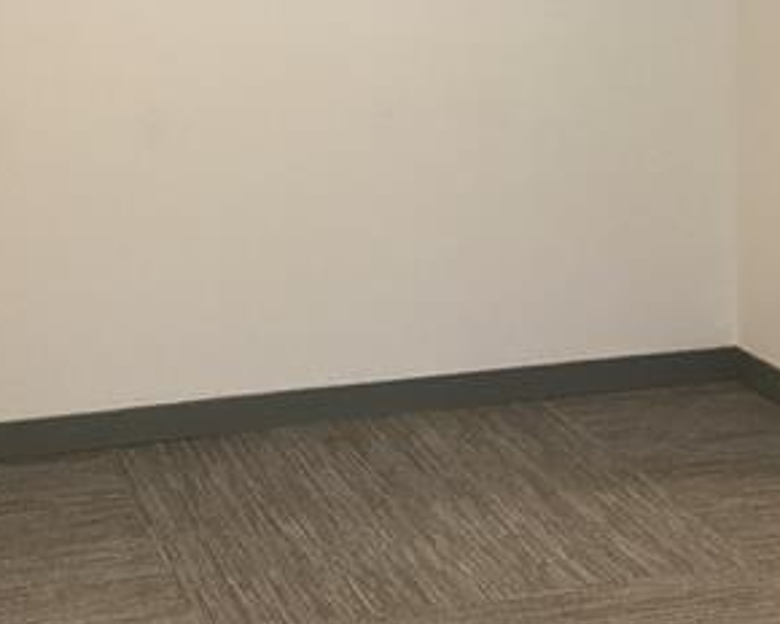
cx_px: 414
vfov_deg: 18.4
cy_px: -65
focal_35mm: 80
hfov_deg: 23.8
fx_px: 1847
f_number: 2.4
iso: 320
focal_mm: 3.3
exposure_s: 1/60
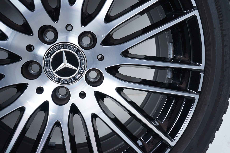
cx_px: 115
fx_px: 230
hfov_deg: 53.2
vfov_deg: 36.8
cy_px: 76
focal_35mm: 36
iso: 250
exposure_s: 1/100
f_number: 7.1
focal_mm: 36
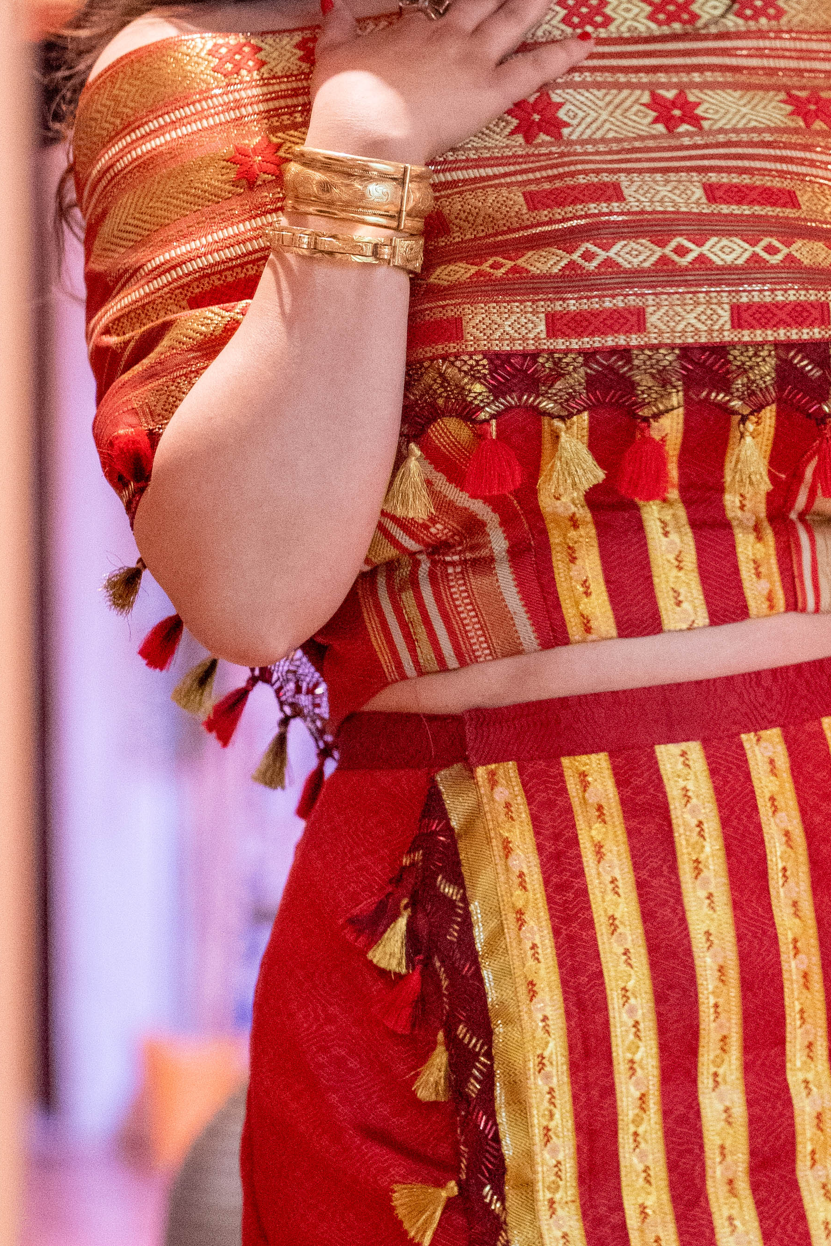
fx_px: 6579
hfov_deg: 7.2
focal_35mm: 190
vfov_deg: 10.8
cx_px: 689
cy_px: 564
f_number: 2.8
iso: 4000
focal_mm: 85
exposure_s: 1/100
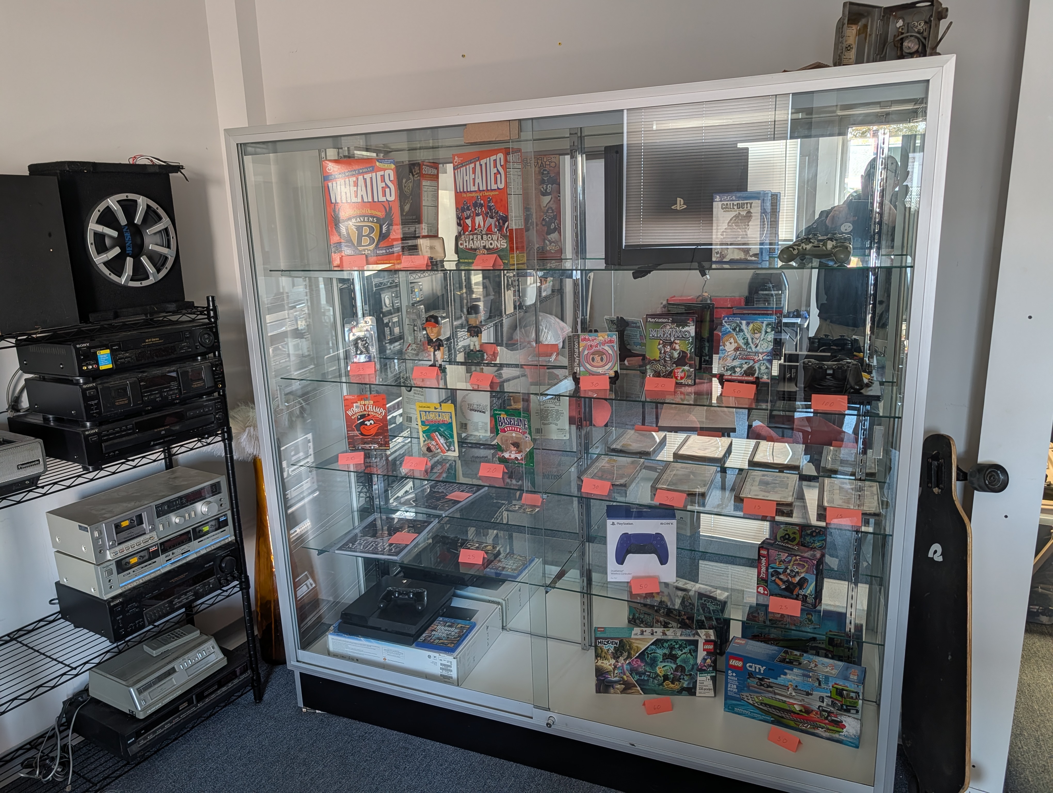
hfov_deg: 71.5
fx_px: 731
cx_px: 526
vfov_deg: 56.9
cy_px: 396
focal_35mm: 24
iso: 38
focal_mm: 6.9
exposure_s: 1/120
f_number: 1.68
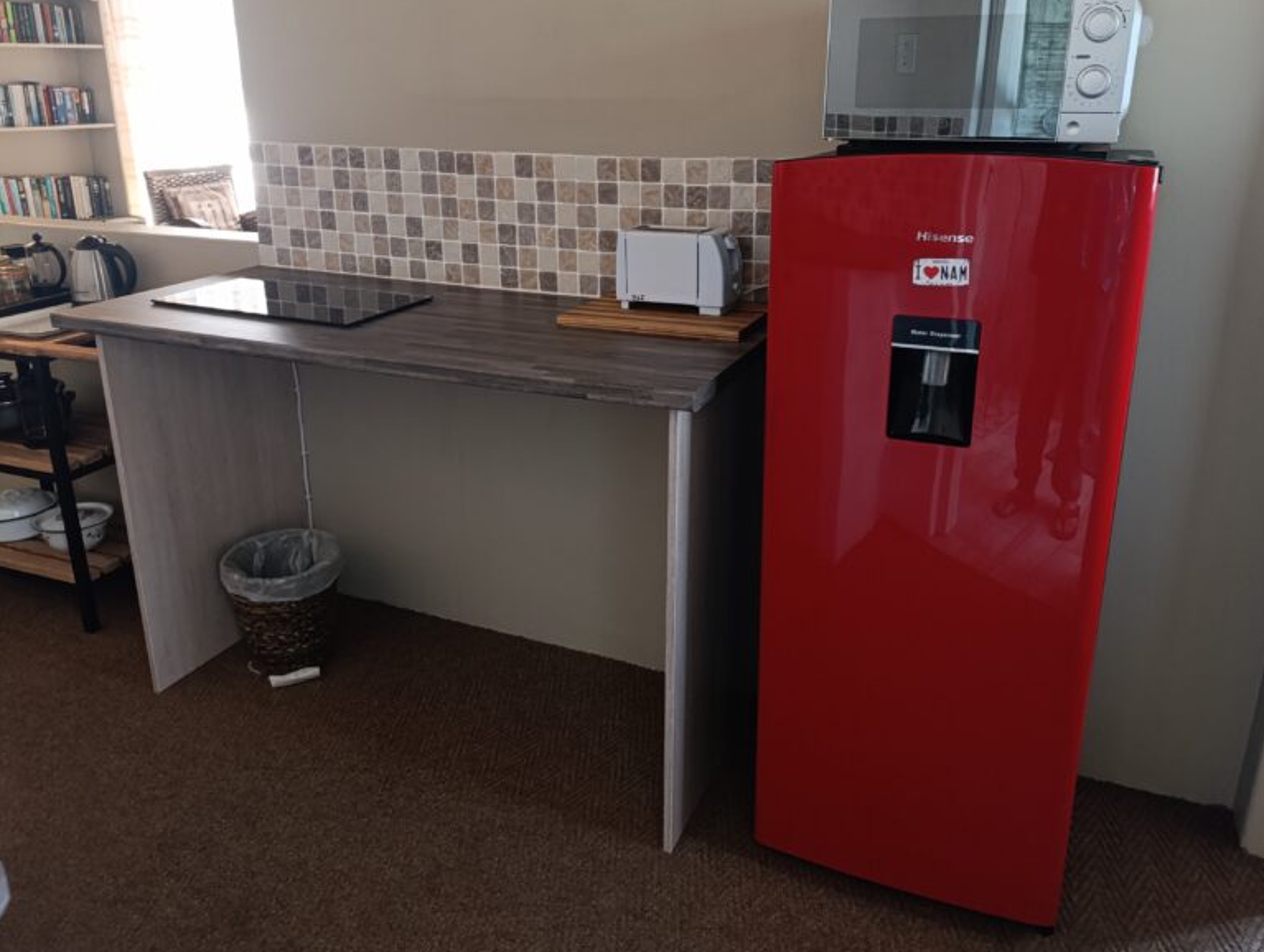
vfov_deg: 51.4
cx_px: 633
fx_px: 988
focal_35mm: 27
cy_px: 415
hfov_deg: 65.2
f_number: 1.6
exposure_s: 1/25
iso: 1600
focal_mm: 6.14
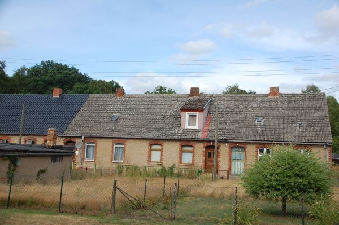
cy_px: 112
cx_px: 170
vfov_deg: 34.2
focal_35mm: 39
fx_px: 367
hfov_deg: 49.6
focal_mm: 26
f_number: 8
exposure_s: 1/250
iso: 200
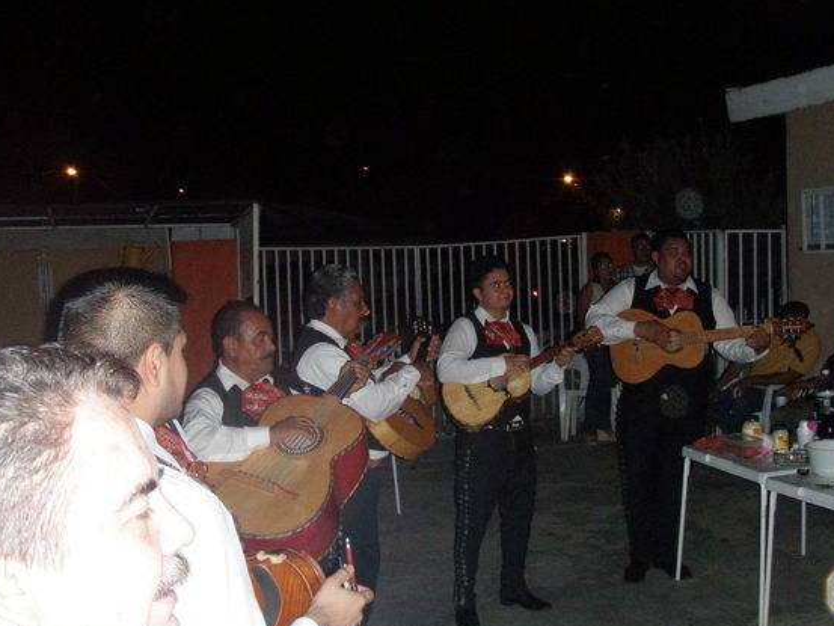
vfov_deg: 32.9
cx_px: 466
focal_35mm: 44
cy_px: 335
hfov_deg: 42.9
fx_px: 1060
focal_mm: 6.7
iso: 400
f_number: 3.5
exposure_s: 1/30
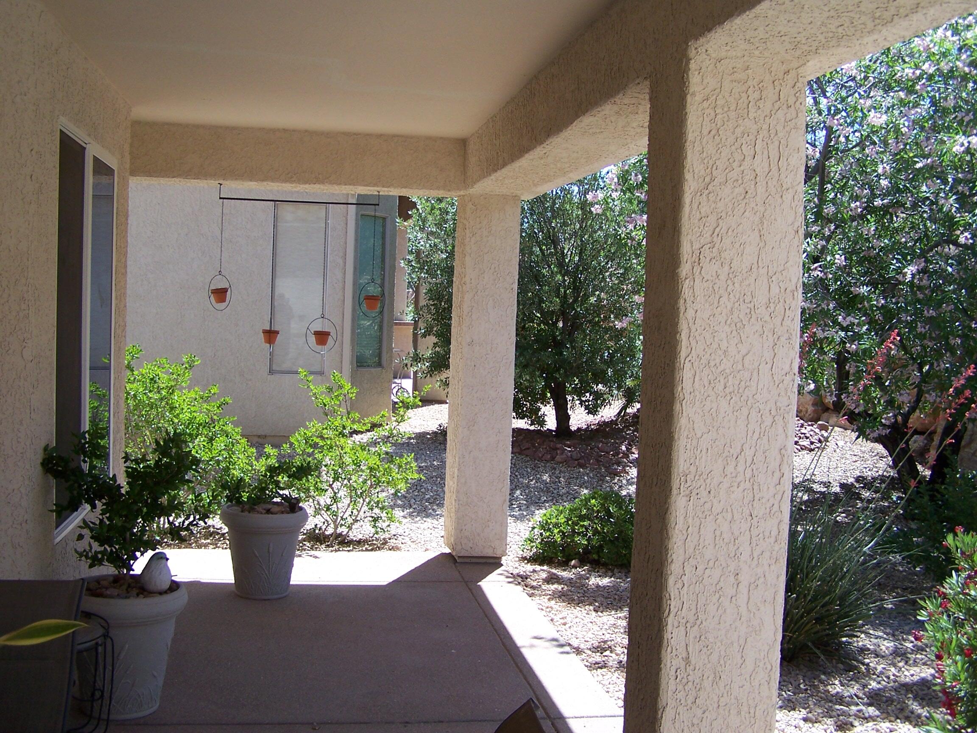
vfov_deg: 37.7
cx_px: 488
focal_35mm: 38
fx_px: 1073
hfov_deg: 49.0
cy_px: 366
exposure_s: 1/500
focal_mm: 6.3
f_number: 2.8
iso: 80
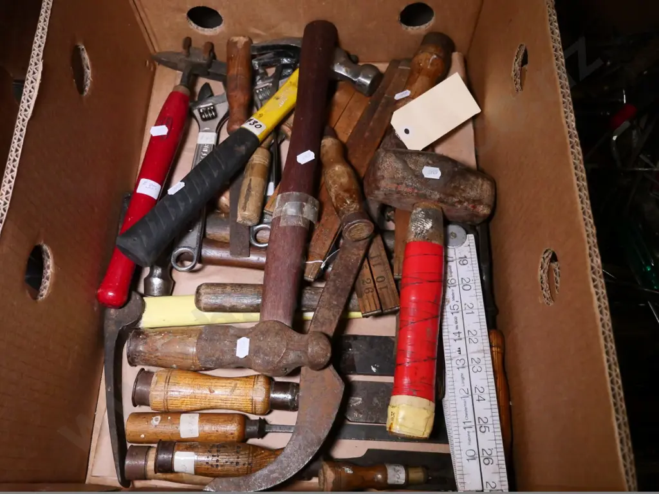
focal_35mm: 30
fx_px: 571
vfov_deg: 46.8
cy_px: 247
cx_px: 330
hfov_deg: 60.0
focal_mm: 15
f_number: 3.7
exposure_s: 1/320
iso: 3200
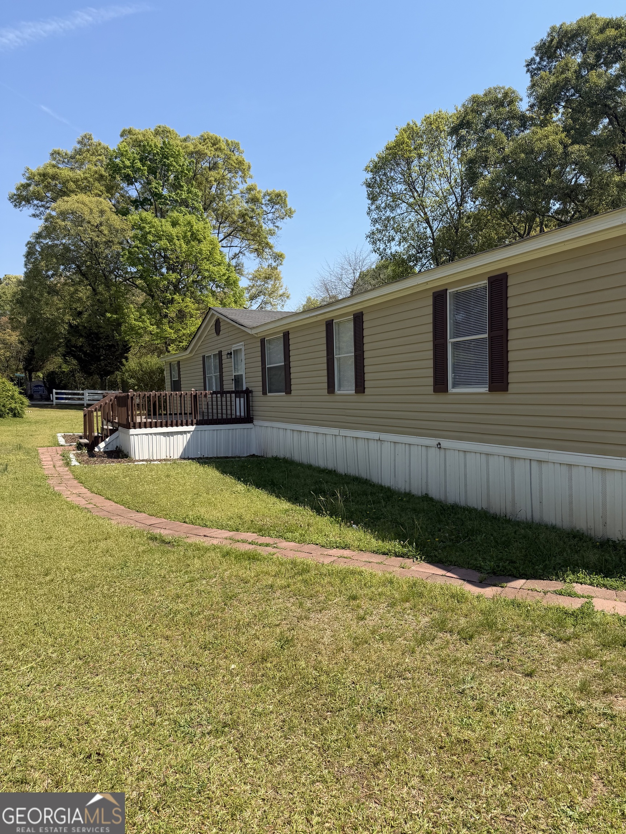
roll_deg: +1.8
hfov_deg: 56.8
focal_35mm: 24
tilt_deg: -2.9
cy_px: 417
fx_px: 579
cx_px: 313
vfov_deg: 71.6
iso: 80
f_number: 1.78
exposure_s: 1/3584
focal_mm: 6.76
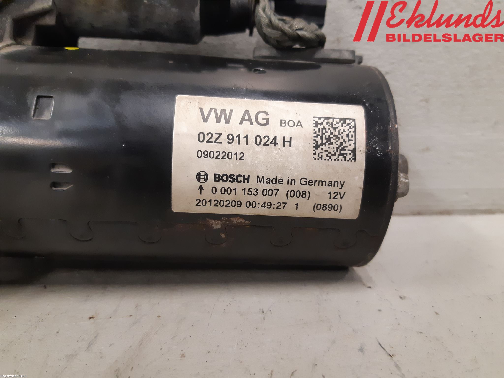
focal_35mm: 26
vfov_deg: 53.1
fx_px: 379
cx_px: 252
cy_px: 189
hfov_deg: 67.3
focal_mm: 3.93
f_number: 1.7
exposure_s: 1/50
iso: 200
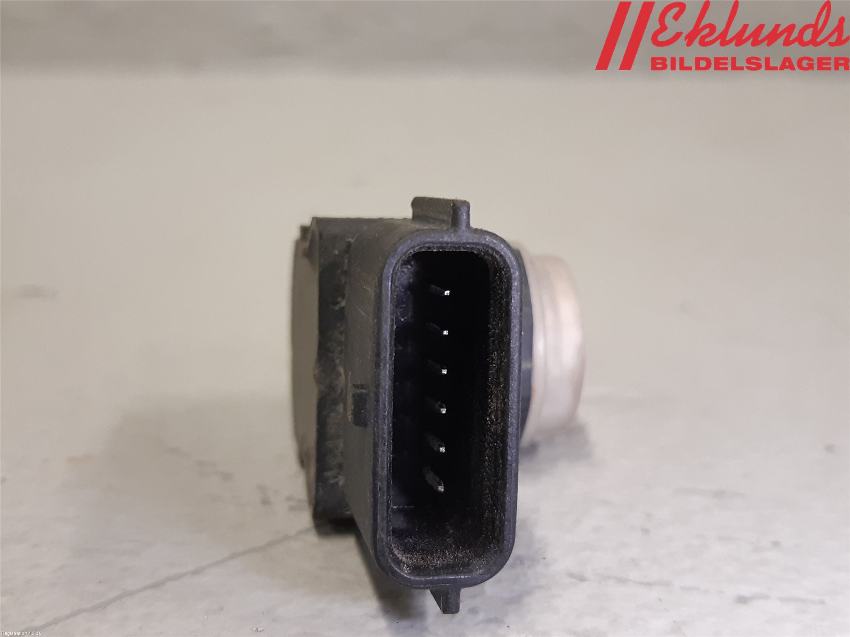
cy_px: 318
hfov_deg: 67.3
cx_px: 425
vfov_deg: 53.1
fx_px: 638
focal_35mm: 26
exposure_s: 1/50
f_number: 1.7
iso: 160
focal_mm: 3.93
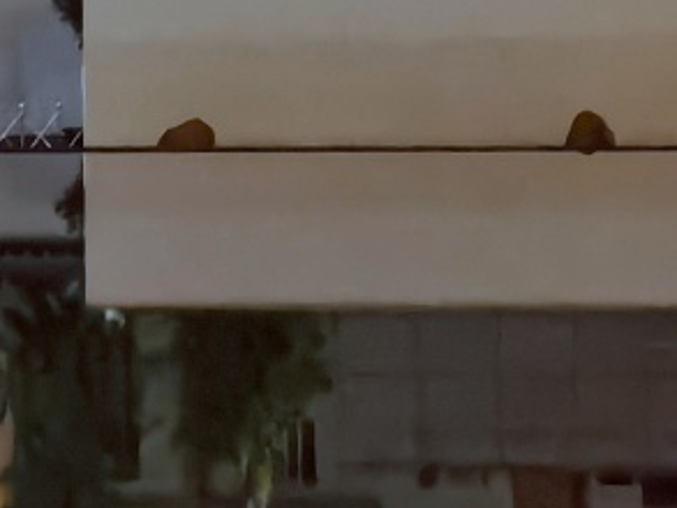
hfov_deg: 6.4
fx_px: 5850
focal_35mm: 299
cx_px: -695
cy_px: -69
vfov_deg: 5.0
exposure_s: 1/50
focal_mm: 5.58
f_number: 1.8
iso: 640
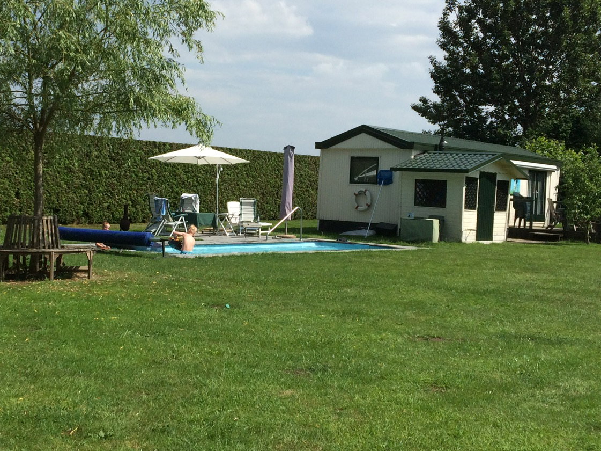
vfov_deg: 27.5
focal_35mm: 53
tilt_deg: +1.2
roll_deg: -2.2
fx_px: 920
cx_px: 232
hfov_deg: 36.0
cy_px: 206
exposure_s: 1/3731
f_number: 2.2
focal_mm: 4.15
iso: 32
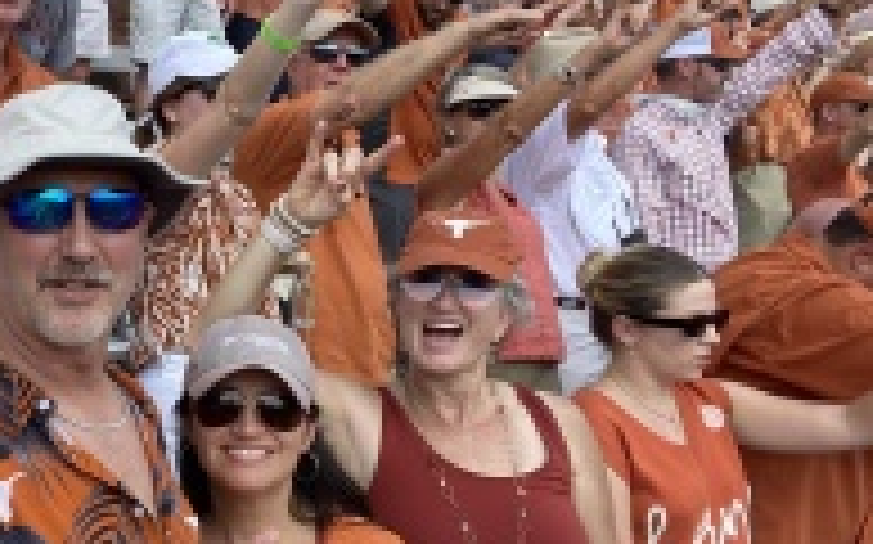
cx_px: 140
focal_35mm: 46
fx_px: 1094
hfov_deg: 41.1
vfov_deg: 27.9
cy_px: 342
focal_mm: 2.71
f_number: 2.2
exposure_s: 1/400
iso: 25
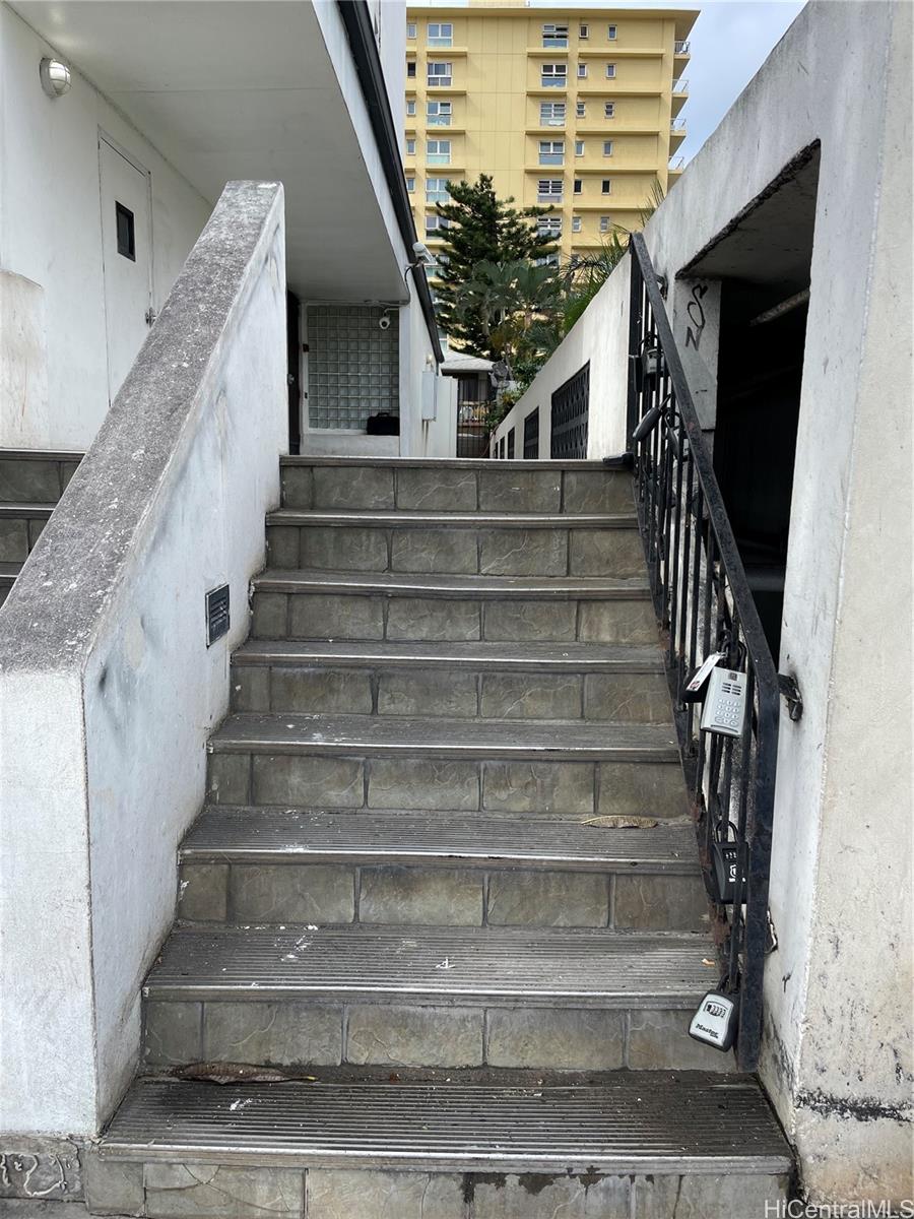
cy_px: 610
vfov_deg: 67.3
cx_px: 457
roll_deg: -1.2
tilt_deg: -8.3
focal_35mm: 26
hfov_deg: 53.1
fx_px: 915
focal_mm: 4.2
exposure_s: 1/1082
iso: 32
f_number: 1.6
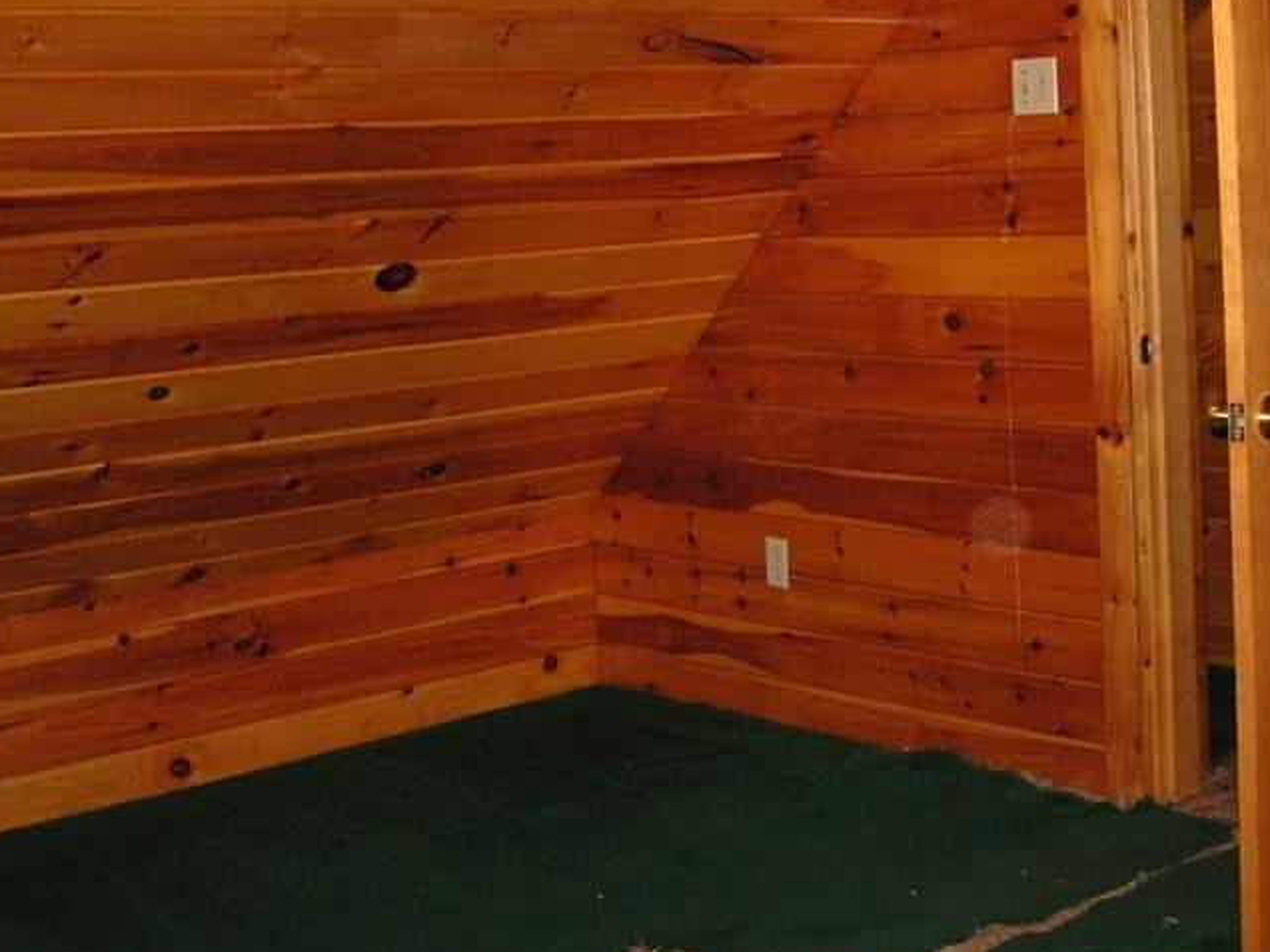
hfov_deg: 32.9
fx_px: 2128
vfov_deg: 25.0
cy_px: 275
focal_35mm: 58
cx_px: 877
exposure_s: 1/128
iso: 200
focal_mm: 7.5
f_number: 2.7
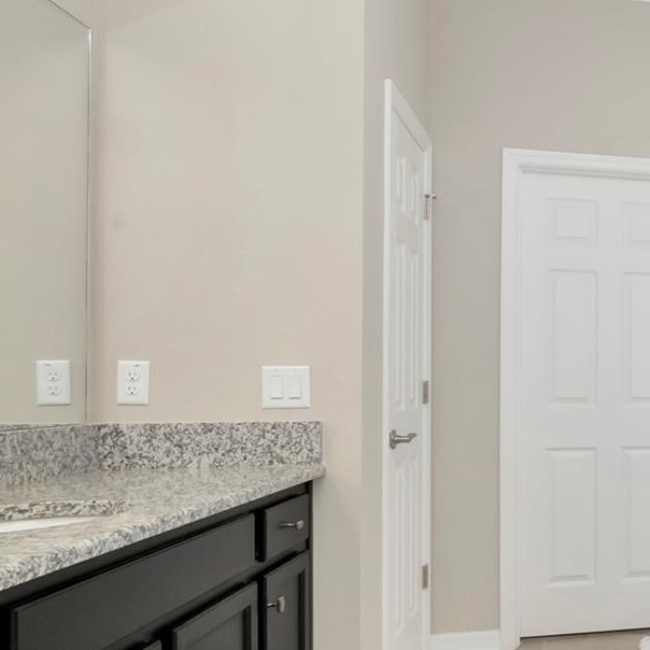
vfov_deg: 44.6
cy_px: 382
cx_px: 822
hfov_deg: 33.9
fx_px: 789
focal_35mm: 37
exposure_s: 1/80
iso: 1000
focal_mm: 11
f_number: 14
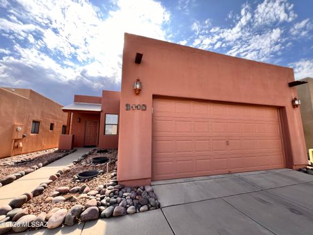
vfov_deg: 89.9
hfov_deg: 106.2
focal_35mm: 13
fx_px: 118
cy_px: 118
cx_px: 156
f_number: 1.8
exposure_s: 1/485
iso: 32
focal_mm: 1.57
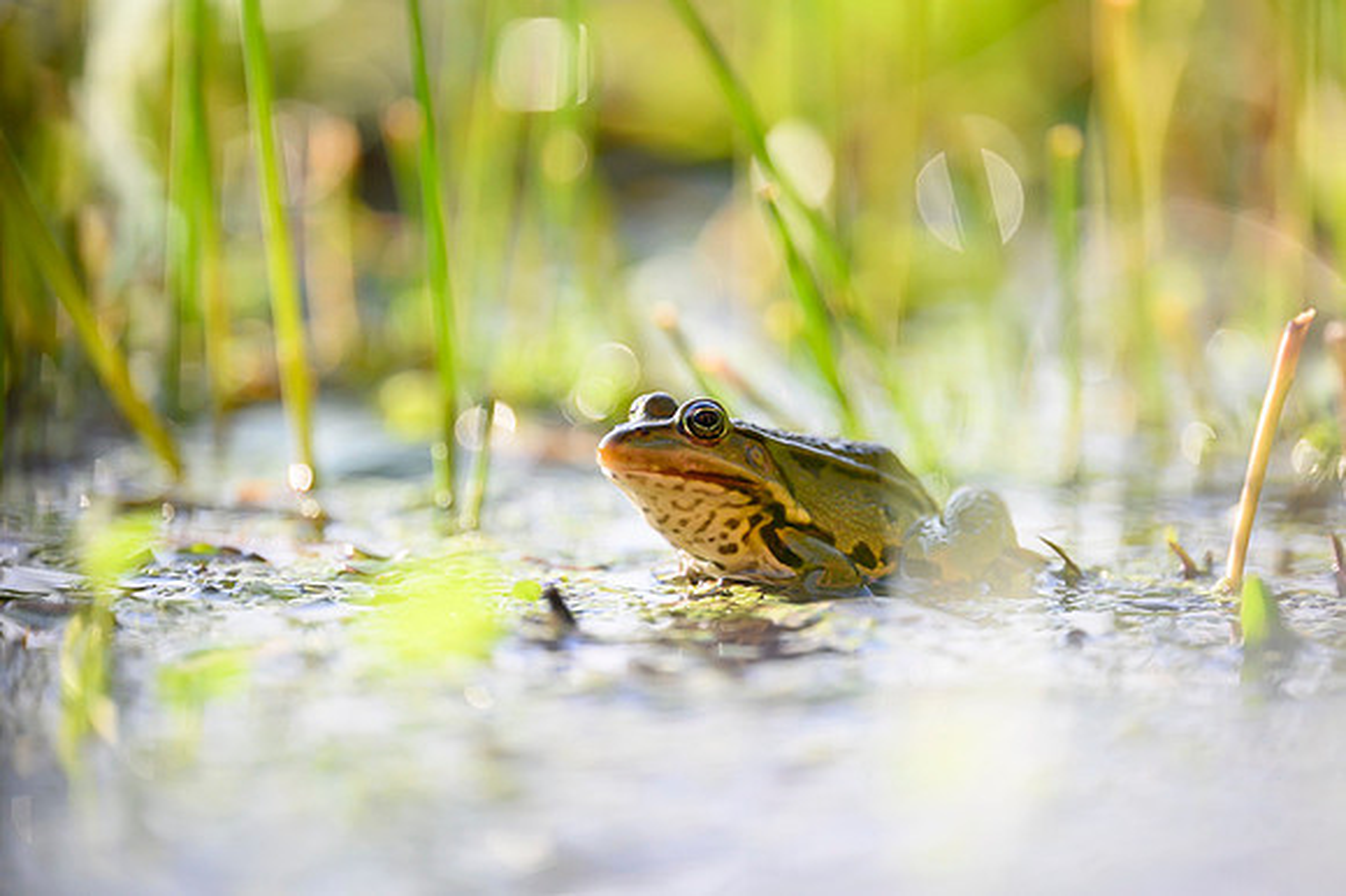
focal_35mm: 560
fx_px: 20925
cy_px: 448
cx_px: 673
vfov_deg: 2.5
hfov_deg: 3.7
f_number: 4
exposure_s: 1/3200
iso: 2000
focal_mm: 560
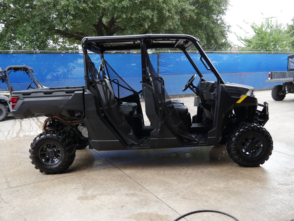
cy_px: 110
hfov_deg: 56.8
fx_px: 272
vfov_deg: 44.2
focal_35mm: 32
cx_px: 147
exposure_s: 1/125
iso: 200
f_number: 4
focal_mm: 16
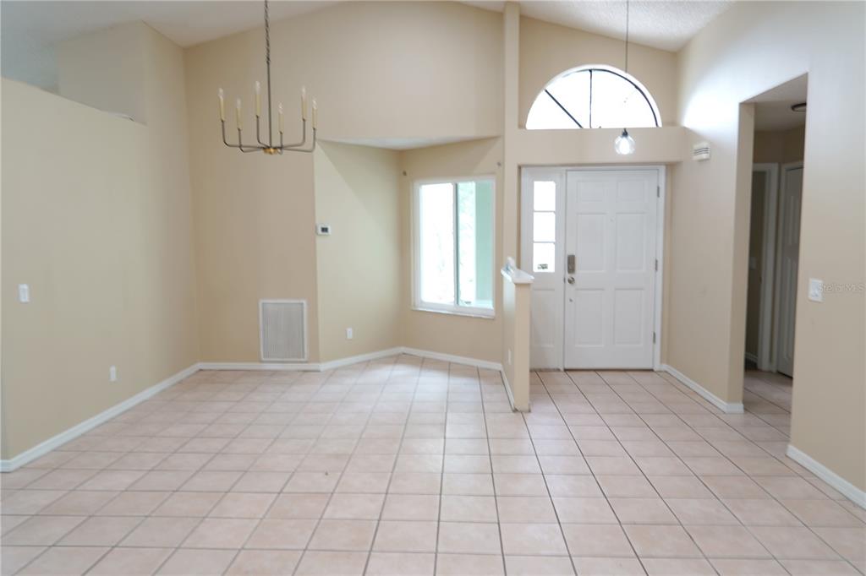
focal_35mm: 24
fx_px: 577
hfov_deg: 73.8
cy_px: 288
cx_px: 433
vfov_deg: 53.1
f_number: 5
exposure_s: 1/8
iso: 125
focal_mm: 24
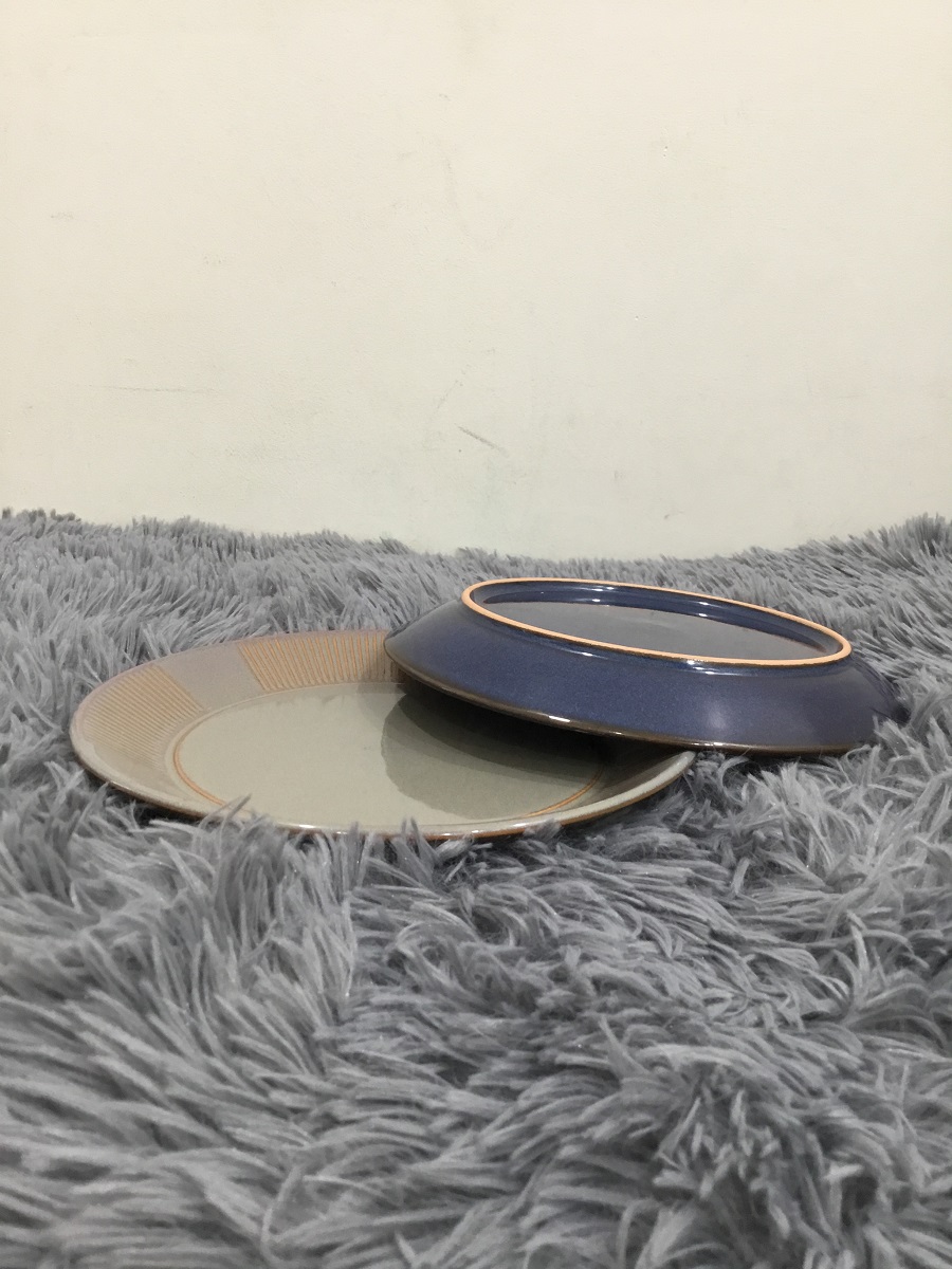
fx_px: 1137
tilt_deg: -18.3
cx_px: 476
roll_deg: -0.3
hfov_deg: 45.4
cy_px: 634
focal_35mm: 31
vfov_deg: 58.4
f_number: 2.4
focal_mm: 3.3
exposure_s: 1/33
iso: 100
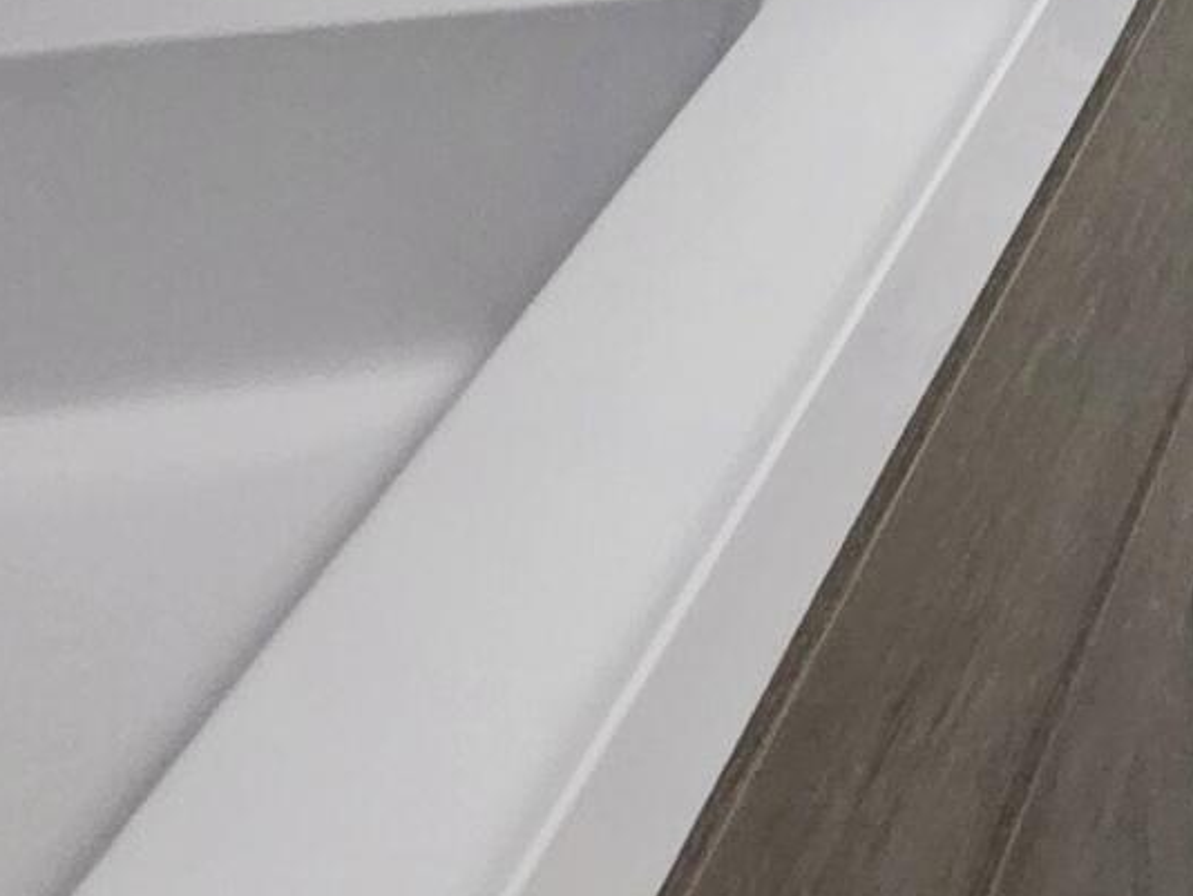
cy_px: -1059
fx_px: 2517
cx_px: 2659
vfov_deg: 15.0
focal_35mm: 73
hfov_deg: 16.4
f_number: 1.9
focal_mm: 2.2
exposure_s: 1/60.2
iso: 640
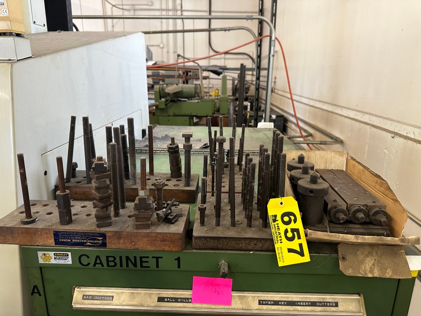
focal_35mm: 24
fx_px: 292
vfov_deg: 56.8
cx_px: 210
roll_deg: -0.6
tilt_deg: -15.0
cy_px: 158
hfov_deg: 71.6
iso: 250
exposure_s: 1/60
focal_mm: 6.86
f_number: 1.78
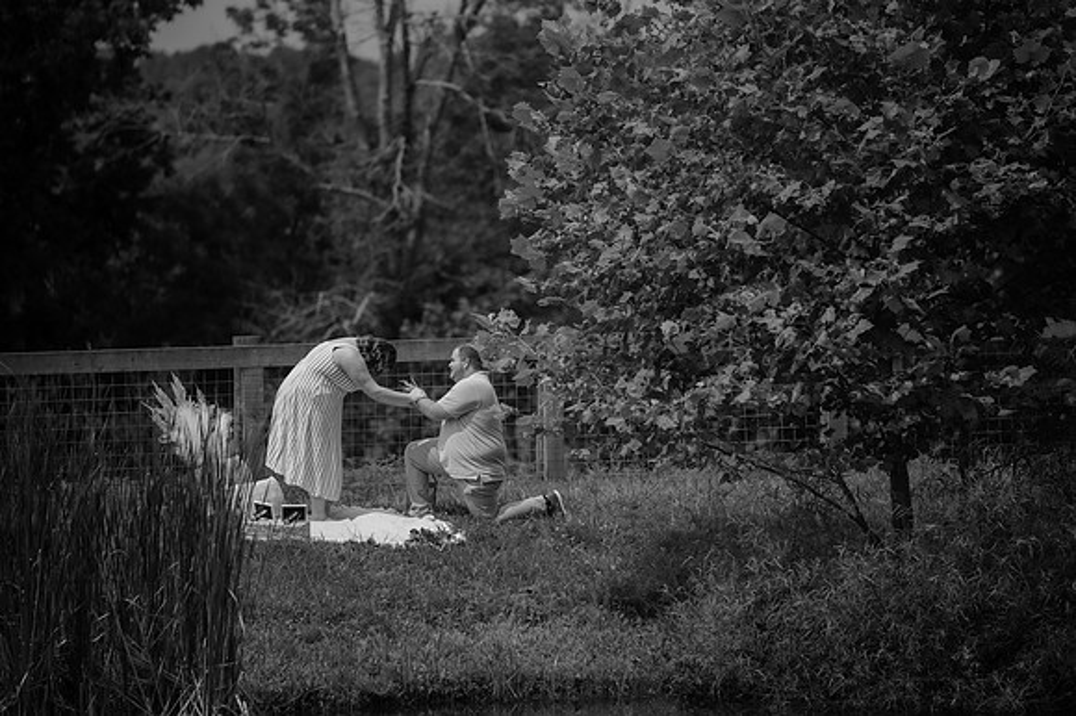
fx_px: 5974
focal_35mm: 200
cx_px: 538
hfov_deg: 10.3
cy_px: 358
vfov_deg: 6.9
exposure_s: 1/1600
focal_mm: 200
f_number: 2.8
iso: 125
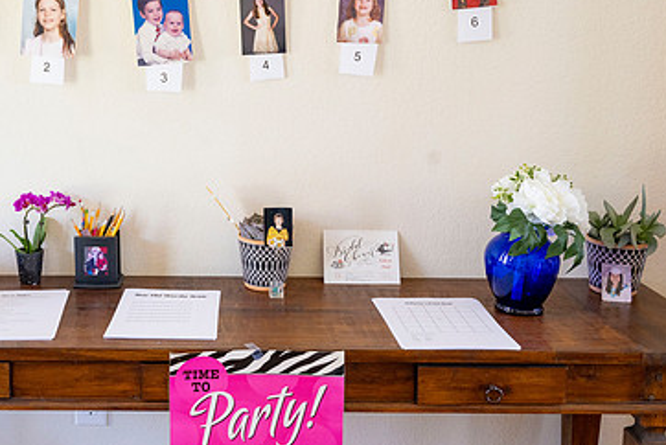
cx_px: 210
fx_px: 815
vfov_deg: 30.4
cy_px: 152
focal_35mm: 44
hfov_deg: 43.7
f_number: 5.6
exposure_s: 1/80
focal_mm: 27.5
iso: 800
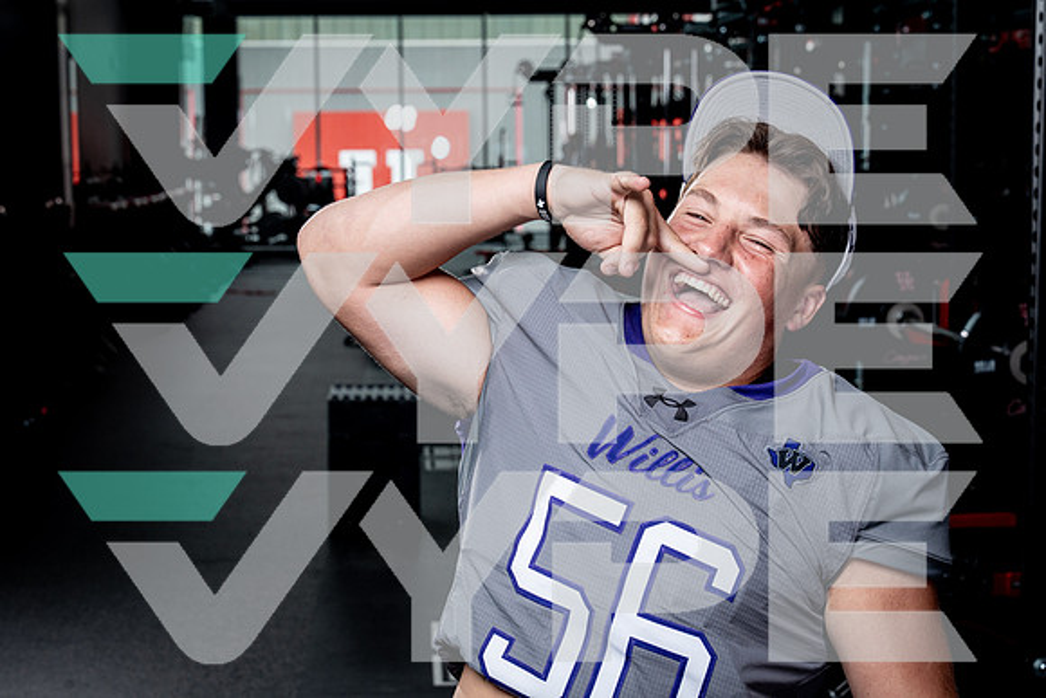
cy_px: 349
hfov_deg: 28.8
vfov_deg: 19.5
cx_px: 523
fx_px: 2034
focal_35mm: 70
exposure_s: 1/250
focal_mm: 70
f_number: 8
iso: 640
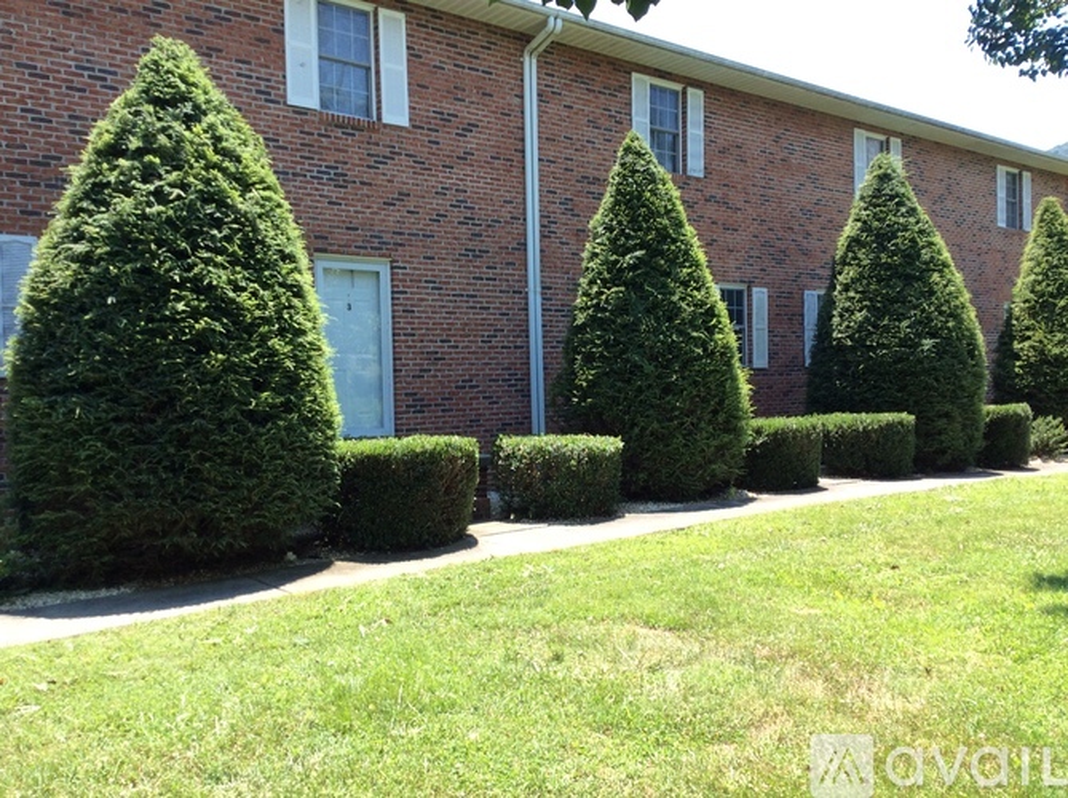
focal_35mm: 32
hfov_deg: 56.9
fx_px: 986
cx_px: 534
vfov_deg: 44.1
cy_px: 399
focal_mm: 3.3
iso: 32
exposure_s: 1/344
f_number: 2.4
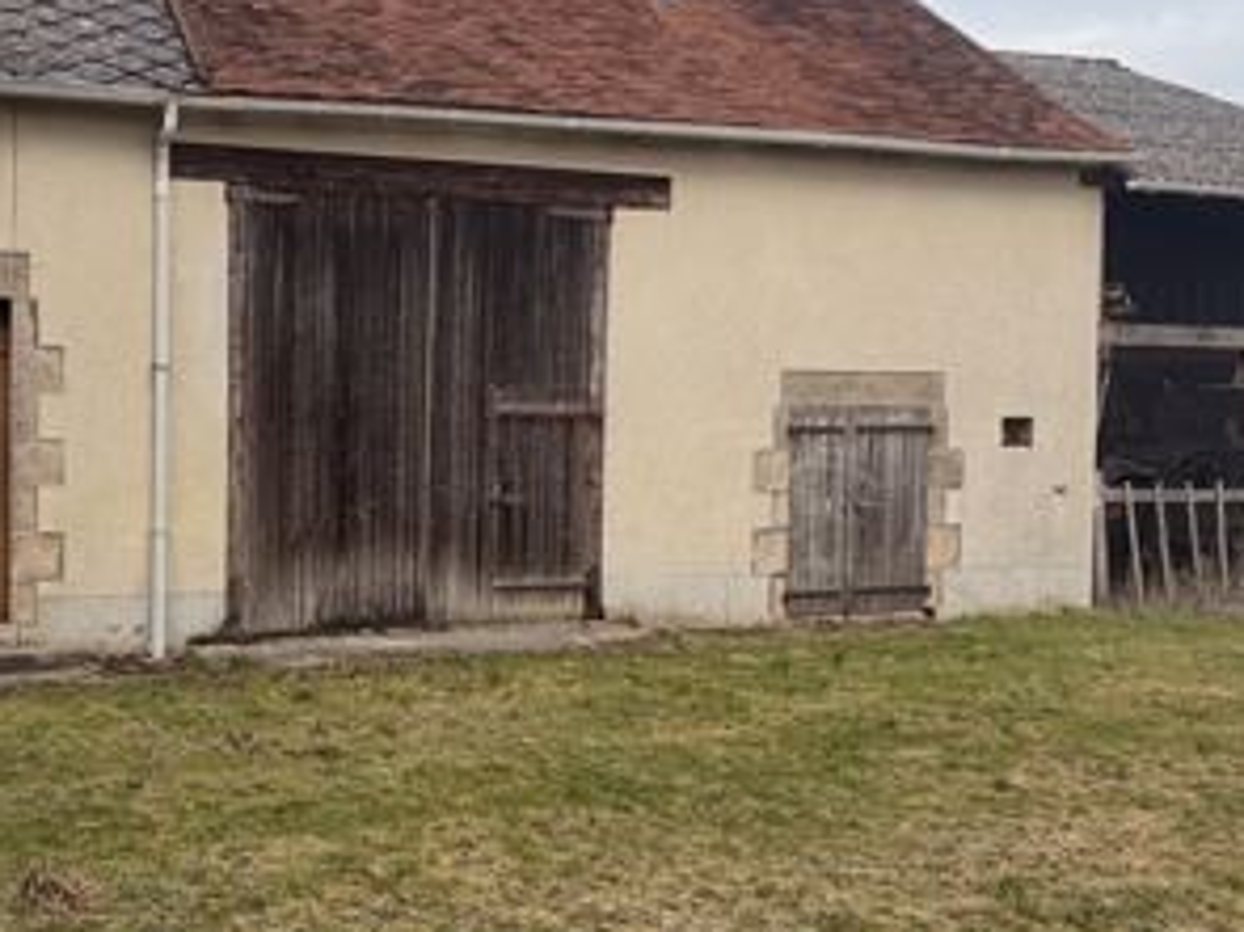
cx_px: 253
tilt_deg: -2.2
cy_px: 434
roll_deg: -0.7
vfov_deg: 37.7
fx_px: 1365
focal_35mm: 38
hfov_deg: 46.5
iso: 40
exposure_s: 1/770
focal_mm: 2.22
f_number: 2.2
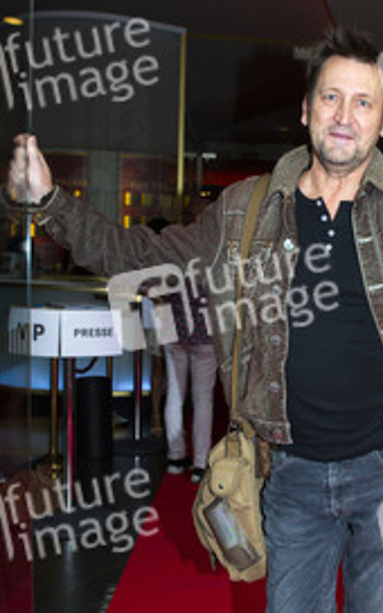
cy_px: 410
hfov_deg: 34.6
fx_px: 601
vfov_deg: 52.9
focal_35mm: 36
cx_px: 290
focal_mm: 24
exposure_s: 1/250
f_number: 5
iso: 400
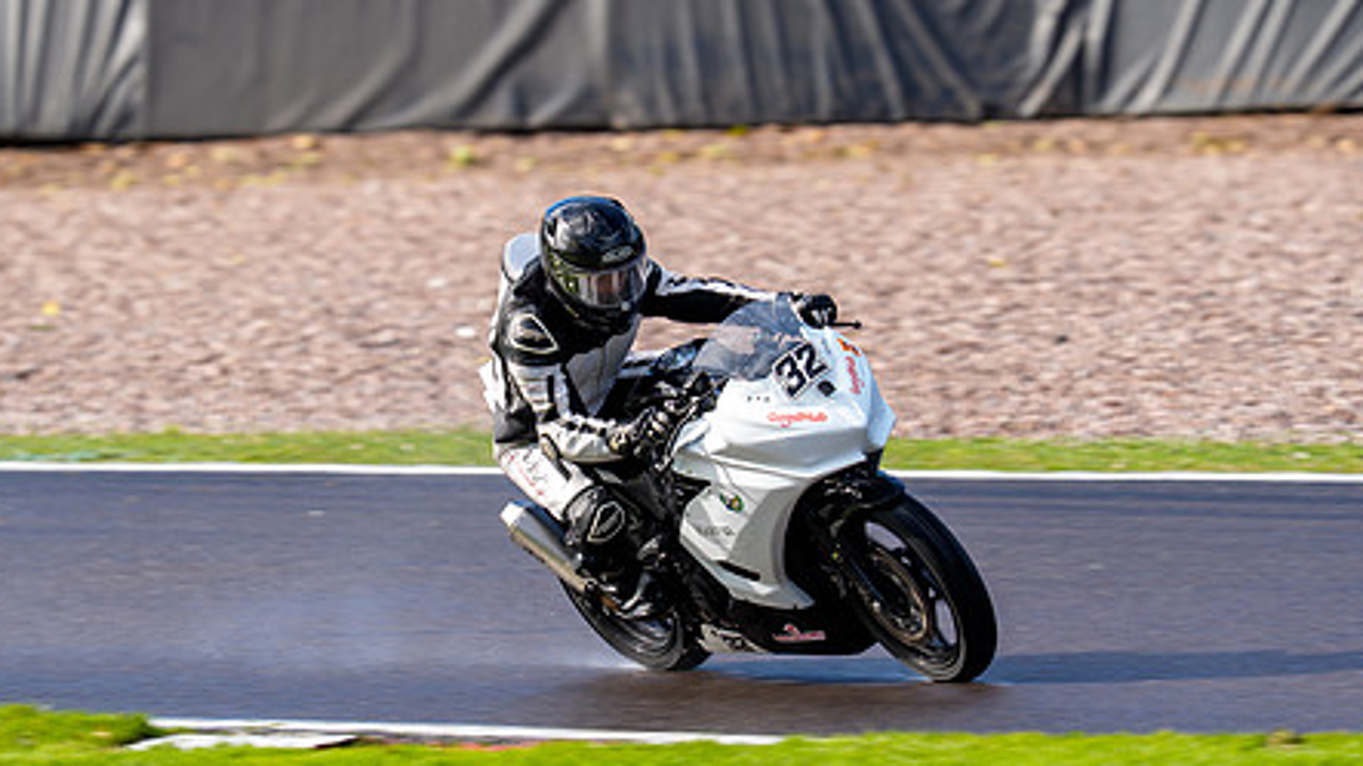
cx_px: 619
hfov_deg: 3.7
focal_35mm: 584
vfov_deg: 2.1
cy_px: 374
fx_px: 21103
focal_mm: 400
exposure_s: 1/400
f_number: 5
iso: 125
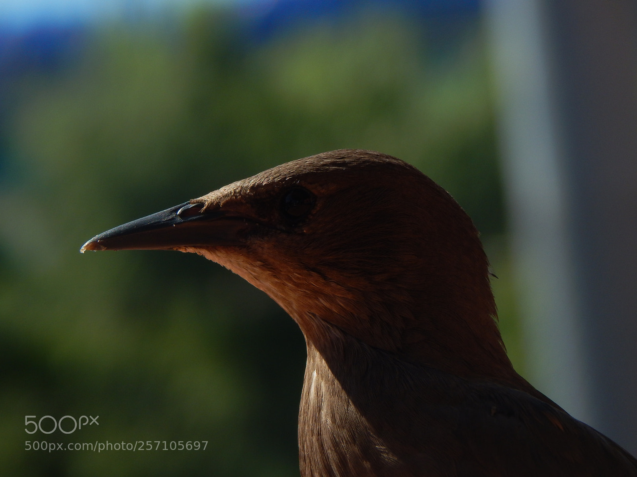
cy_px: 238
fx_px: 5797
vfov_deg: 4.7
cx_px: 318
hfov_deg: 6.3
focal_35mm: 315
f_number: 5.7
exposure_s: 1/640
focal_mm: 56.5
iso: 125
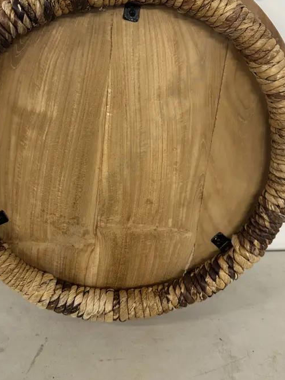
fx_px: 406
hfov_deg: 38.6
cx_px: 122
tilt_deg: -34.0
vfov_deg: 50.1
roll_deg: -1.0
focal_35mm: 37
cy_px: 172
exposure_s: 1/50
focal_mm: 6.86
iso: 125
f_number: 1.78
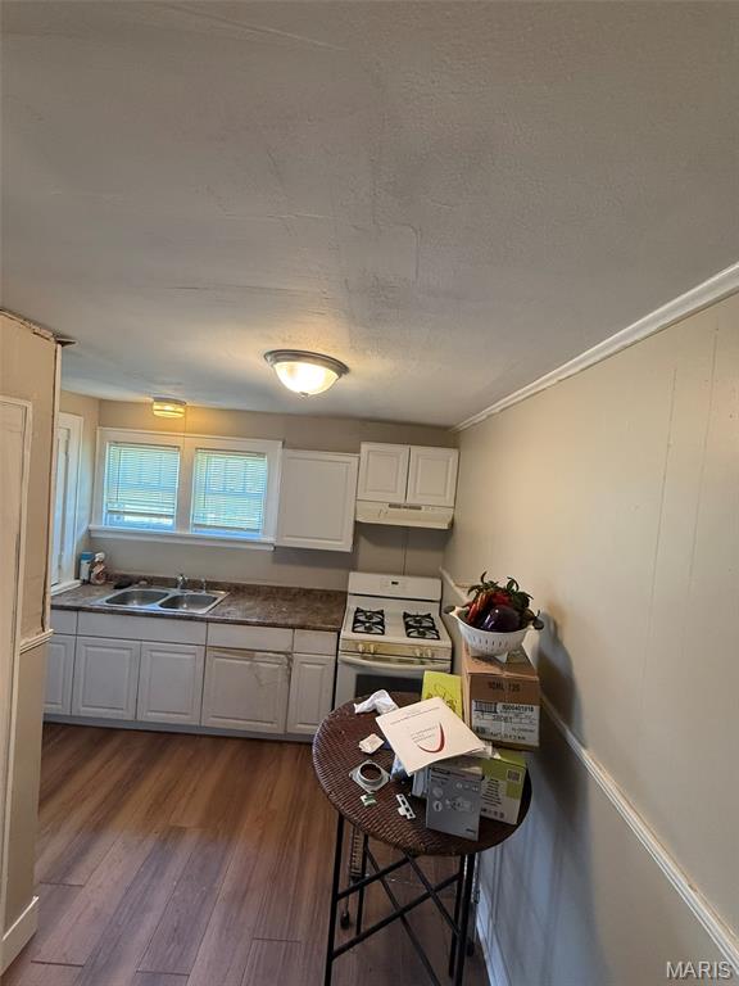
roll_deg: -5.3
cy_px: 493
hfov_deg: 85.7
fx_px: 399
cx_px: 370
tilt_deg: -1.6
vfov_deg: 102.1
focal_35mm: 14
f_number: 2.2
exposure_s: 1/120
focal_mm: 2.22
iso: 400
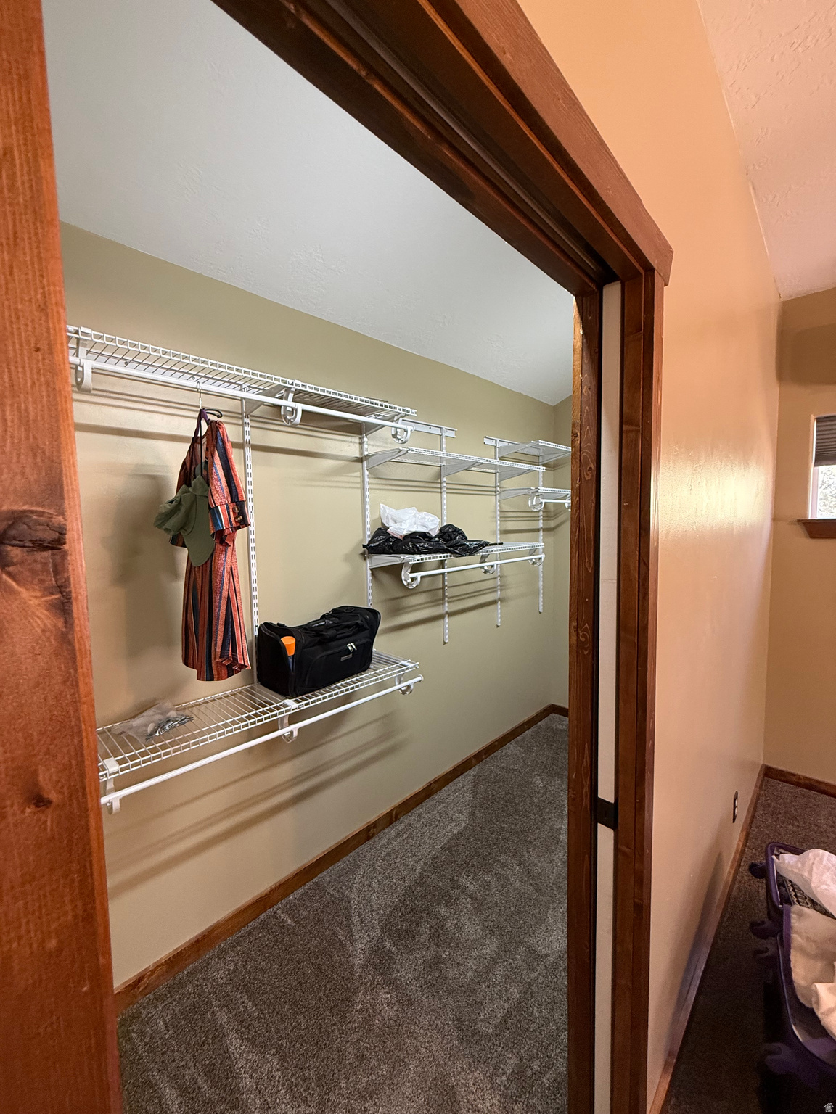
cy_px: 557
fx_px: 451
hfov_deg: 85.7
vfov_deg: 102.1
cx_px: 418
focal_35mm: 14
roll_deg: +1.8
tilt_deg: -1.4
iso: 400
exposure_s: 1/60
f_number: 2.2
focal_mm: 2.22
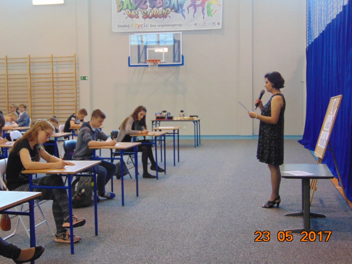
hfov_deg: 38.2
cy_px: 132
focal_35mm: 50
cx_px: 176
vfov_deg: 29.1
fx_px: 508
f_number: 3.5
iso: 400
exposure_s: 1/50
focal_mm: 9
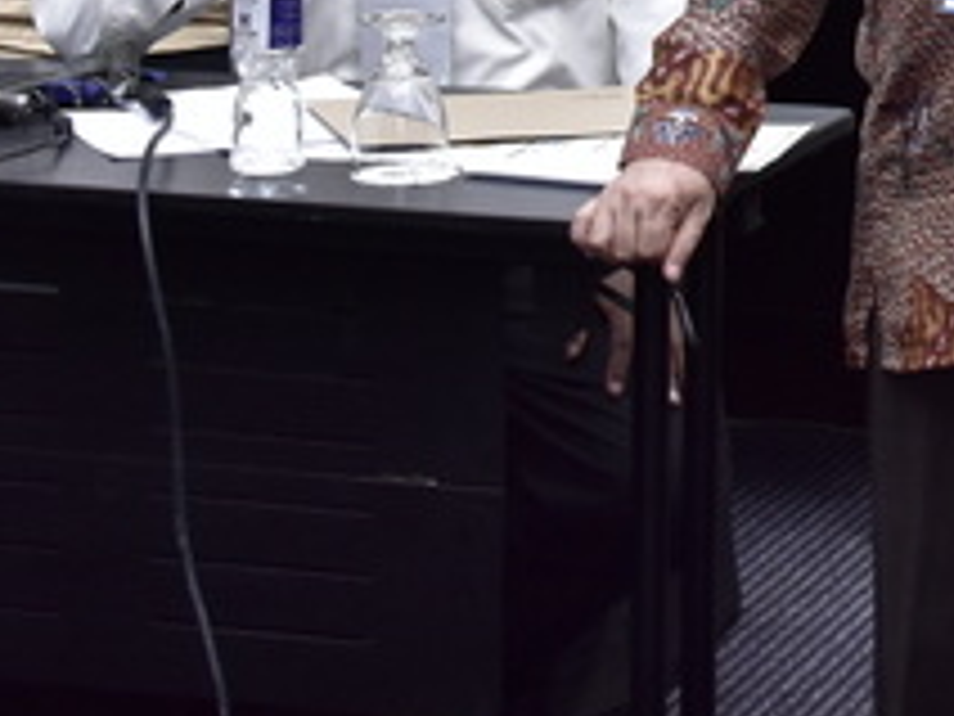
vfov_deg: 11.8
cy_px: -333
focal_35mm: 120
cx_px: 1570
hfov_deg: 14.8
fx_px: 3307
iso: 1000
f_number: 6.3
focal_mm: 22
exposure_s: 1/50
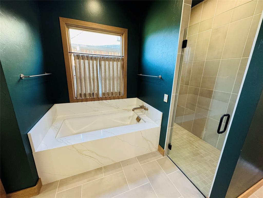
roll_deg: -1.4
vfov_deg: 85.7
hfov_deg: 102.1
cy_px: 99
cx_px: 132
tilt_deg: -15.2
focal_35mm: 14
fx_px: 106
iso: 400
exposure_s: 1/60
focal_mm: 2.22
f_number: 2.2
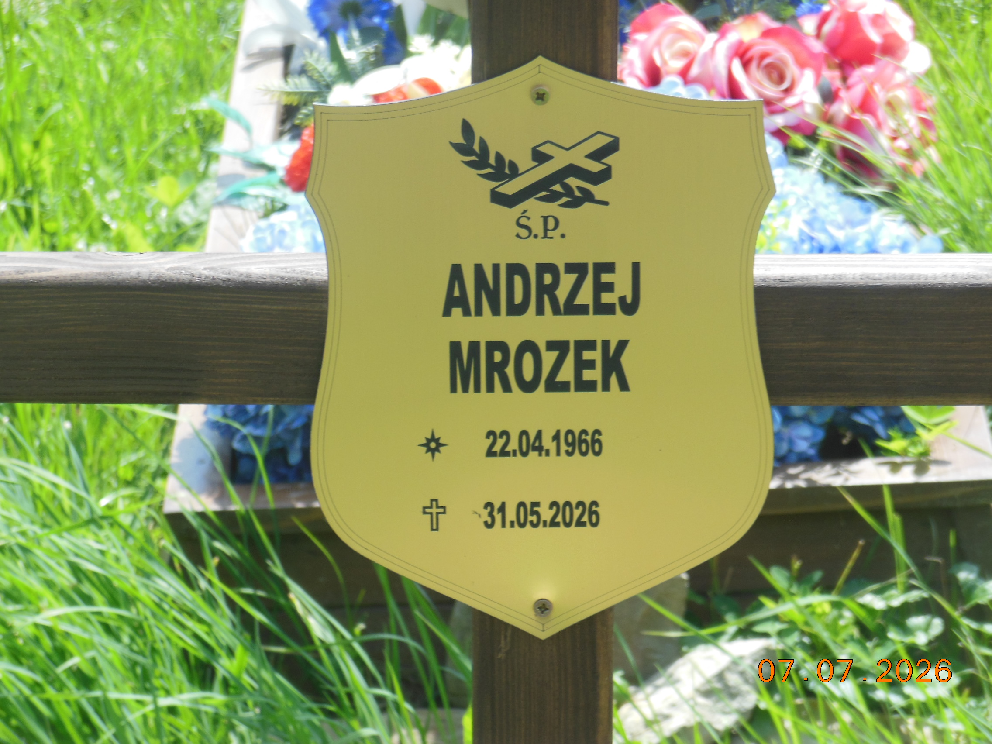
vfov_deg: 8.9
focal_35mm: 167
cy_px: 372
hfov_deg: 11.8
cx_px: 496
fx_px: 4786
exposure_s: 1/200
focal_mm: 29.8
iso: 125
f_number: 5.4
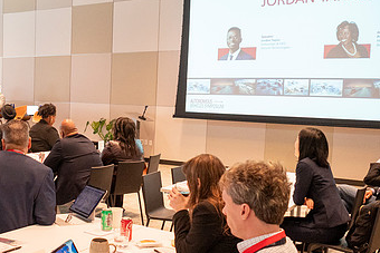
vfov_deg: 29.2
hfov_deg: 40.5
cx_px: 63
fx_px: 486
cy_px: 141
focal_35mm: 46
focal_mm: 18
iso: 1800
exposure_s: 1/125
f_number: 3.5
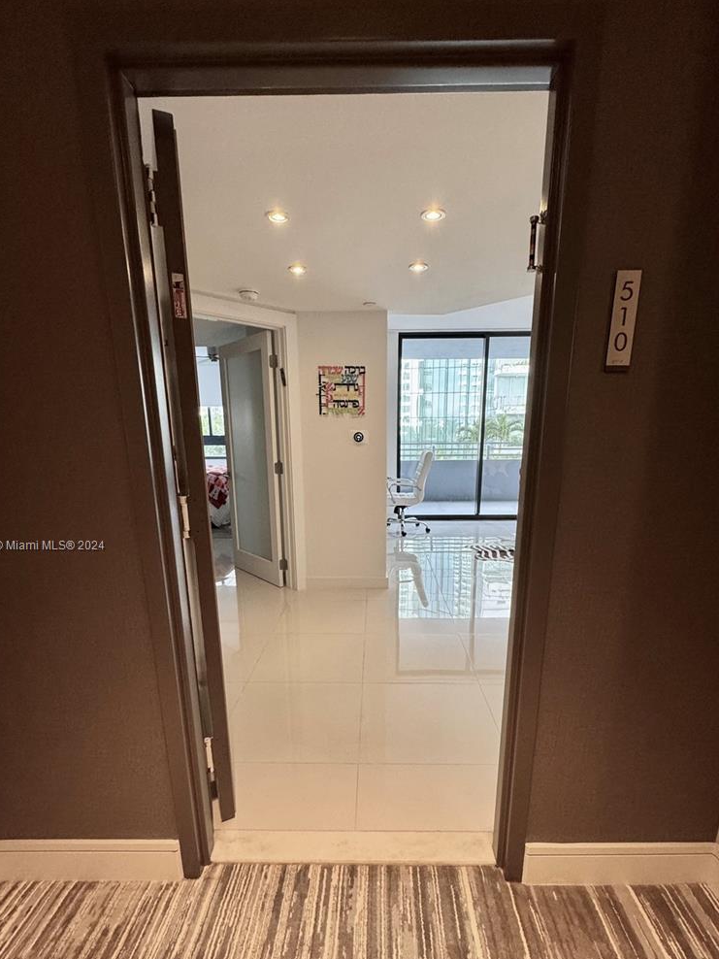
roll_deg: -0.4
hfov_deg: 74.7
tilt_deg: -14.7
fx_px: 471
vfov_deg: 90.5
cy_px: 546
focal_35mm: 17
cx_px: 364
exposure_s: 1/60
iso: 250
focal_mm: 2.22
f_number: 2.2
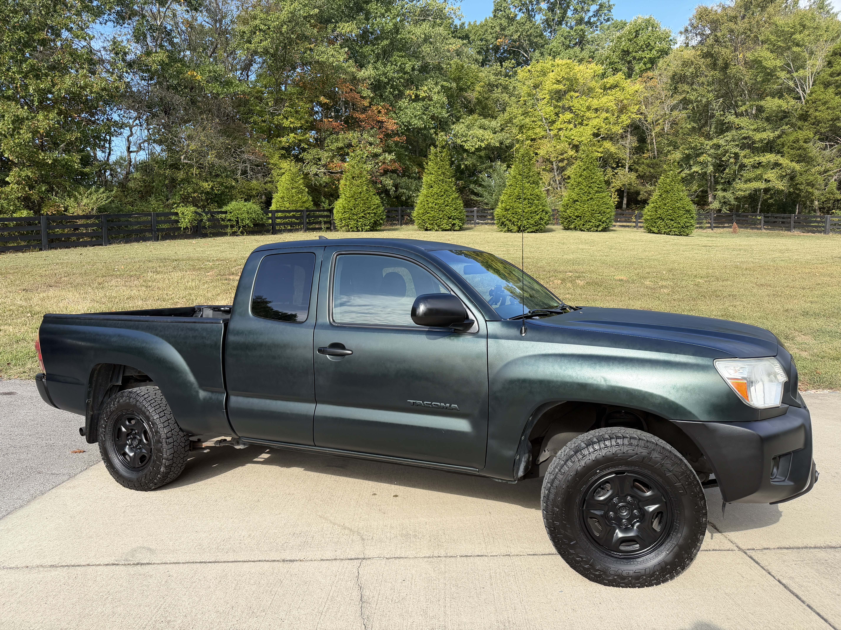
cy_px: 315
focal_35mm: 24
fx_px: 583
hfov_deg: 71.6
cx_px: 420
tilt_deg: -4.4
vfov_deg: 56.8
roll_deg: +0.8
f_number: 1.78
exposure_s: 1/2232
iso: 100
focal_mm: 6.76
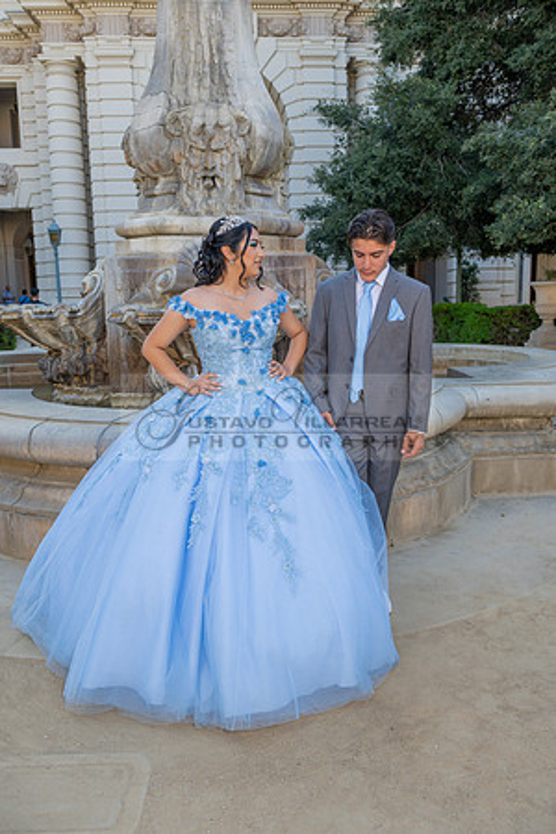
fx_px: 718
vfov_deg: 60.3
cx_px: 278
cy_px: 417
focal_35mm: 31
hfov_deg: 42.3
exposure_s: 1/200
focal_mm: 31
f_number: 5
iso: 200
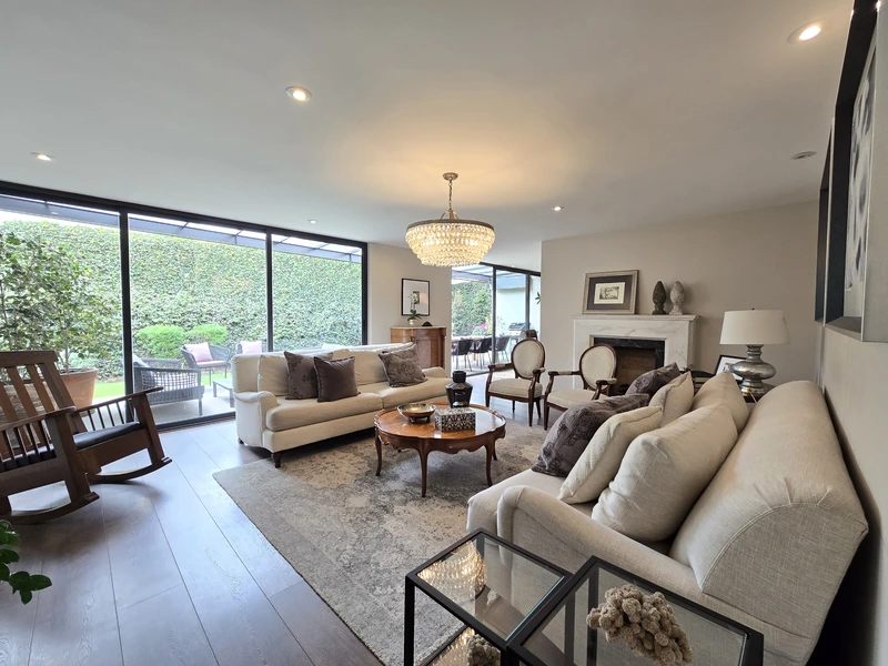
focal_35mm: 13
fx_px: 333
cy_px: 333
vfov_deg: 89.9
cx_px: 444
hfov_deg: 106.2
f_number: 2.2
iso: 125
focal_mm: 2.2
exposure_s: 1/60
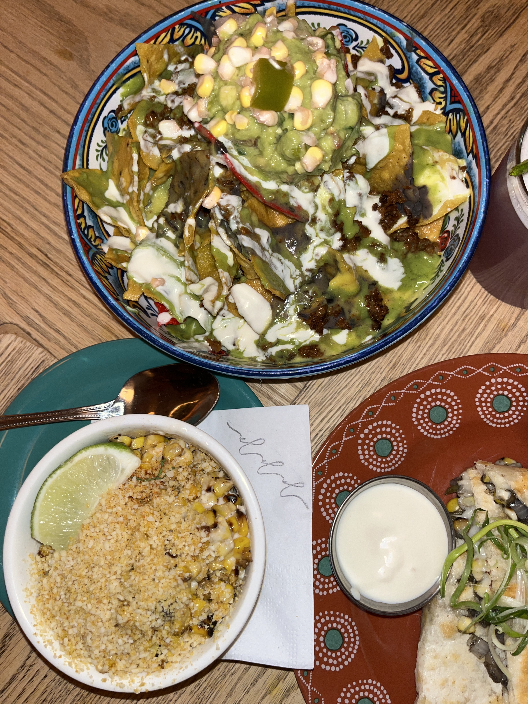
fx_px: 529
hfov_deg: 53.1
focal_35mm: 26
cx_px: 264
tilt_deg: -79.1
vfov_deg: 67.3
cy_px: 352
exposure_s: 1/4
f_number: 1.6
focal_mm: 5.1
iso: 32
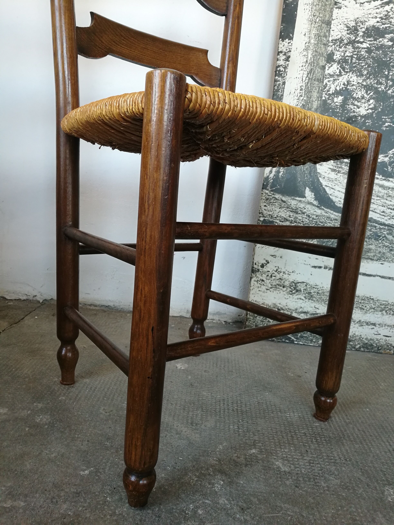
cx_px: 197
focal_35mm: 27
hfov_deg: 51.4
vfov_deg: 65.3
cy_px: 262
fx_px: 410
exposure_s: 1/40
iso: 160
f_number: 2.2
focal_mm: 4.5
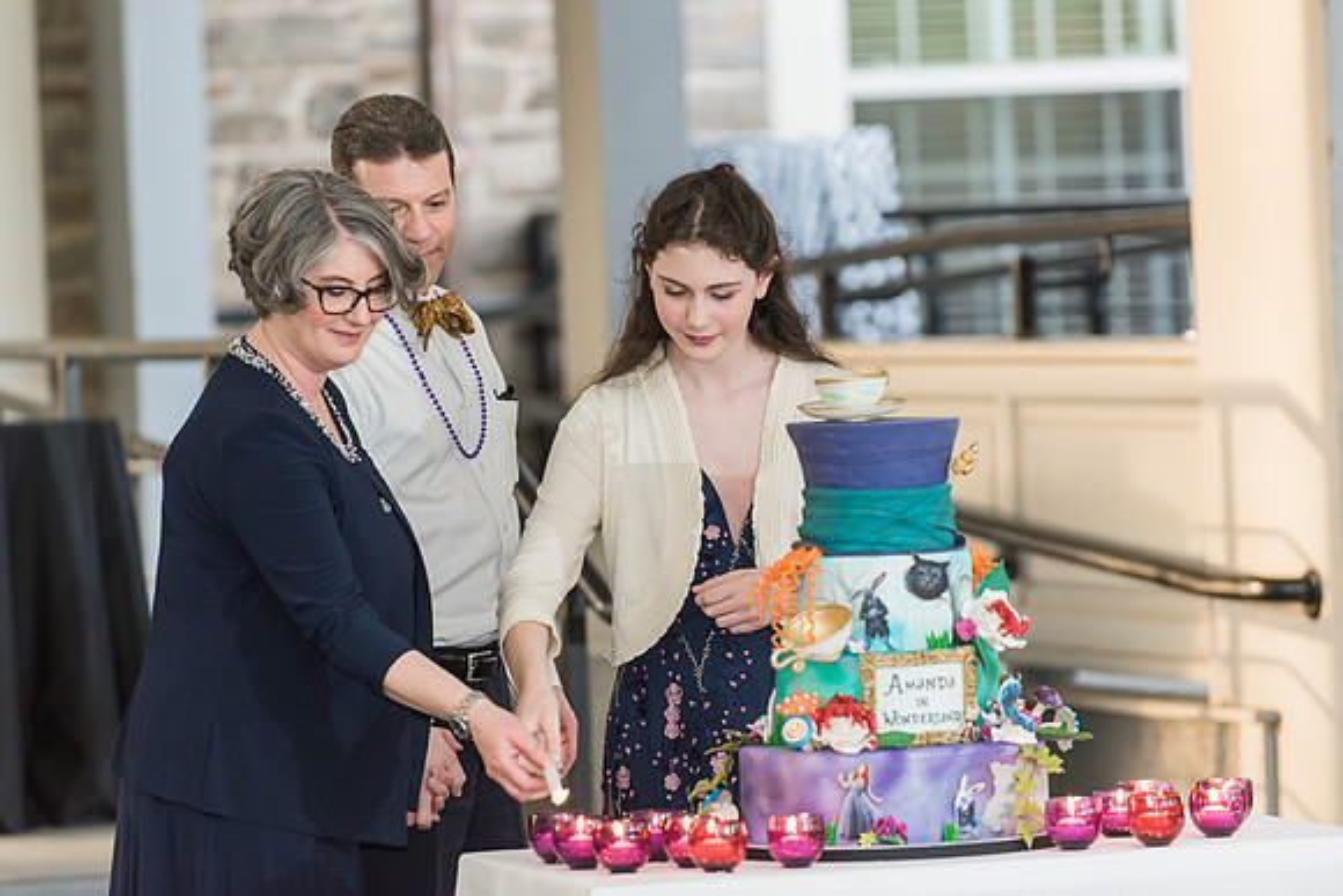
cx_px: 692
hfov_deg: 9.9
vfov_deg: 6.6
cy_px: 440
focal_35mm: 208
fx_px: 7751
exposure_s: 1/160
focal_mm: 200
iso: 1000
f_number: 3.5
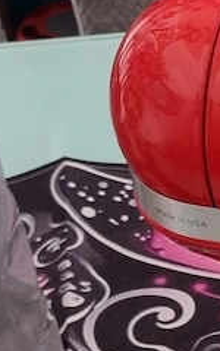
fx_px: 1103
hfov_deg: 10.5
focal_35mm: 115
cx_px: 430
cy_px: 426
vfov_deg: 17.3
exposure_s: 1/50
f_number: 1.8
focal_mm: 5.4
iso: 500
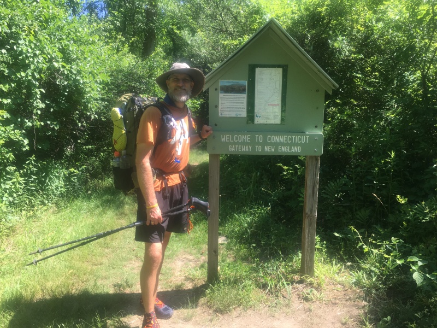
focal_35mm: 29
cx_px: 218
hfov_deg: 61.7
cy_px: 164
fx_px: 366
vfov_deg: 48.2
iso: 25
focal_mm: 4.15
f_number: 2.2
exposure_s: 1/366
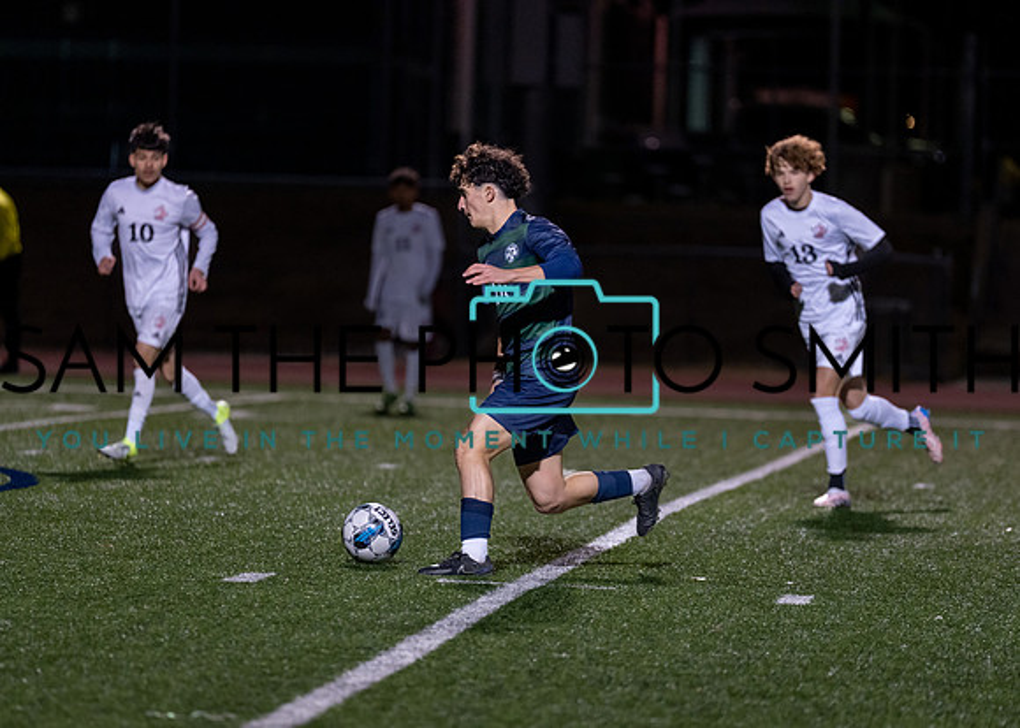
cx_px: 551
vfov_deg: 5.8
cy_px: 405
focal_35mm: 248
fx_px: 7195
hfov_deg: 8.1
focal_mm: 200
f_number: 2.8
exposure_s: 1/1000
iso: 2500
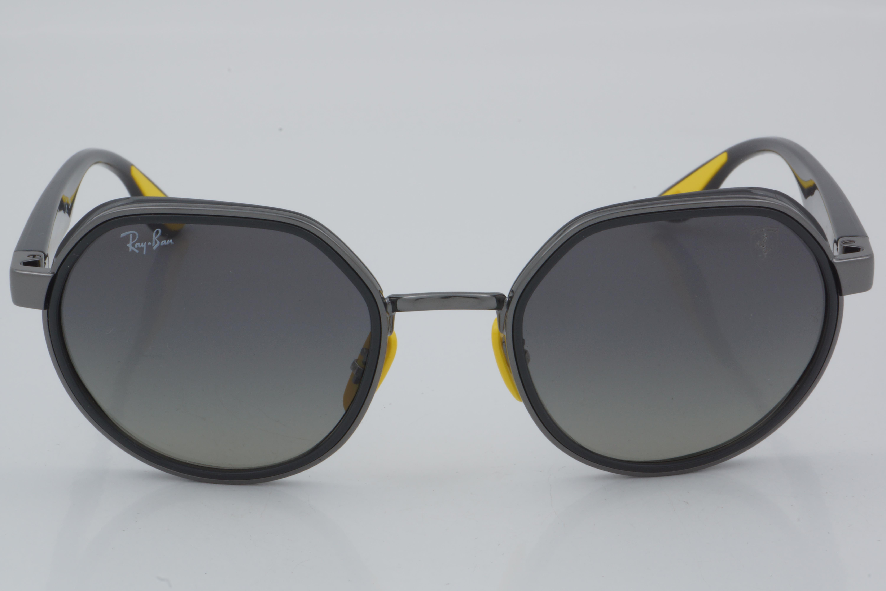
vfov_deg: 16.6
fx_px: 2030
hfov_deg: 24.6
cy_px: 296
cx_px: 443
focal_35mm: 82
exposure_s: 1/4
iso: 100
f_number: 32
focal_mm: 55
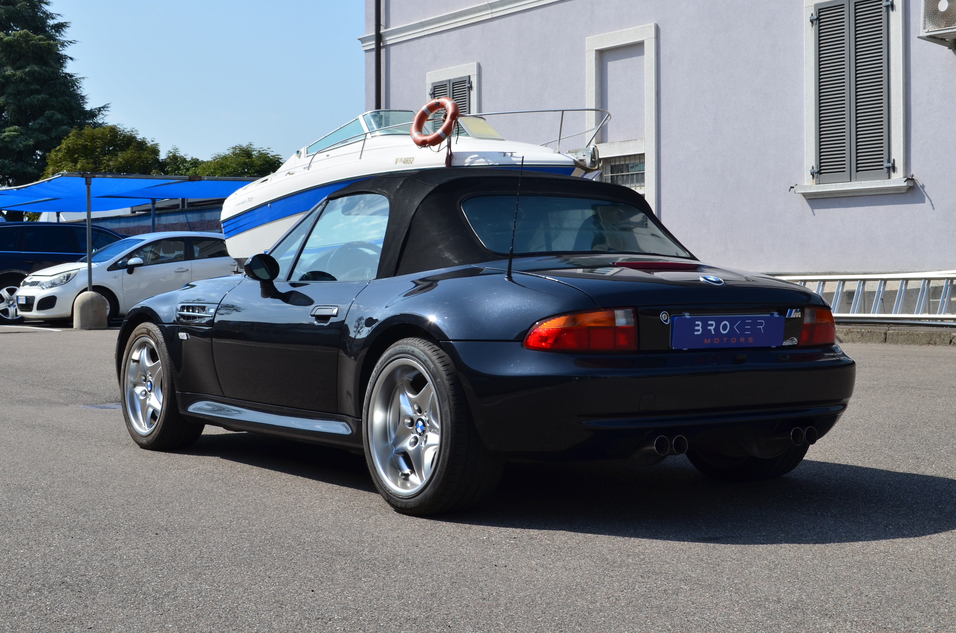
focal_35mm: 55
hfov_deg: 36.3
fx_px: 1458
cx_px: 501
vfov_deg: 24.5
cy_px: 294
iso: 100
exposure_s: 1/125
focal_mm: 34
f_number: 11
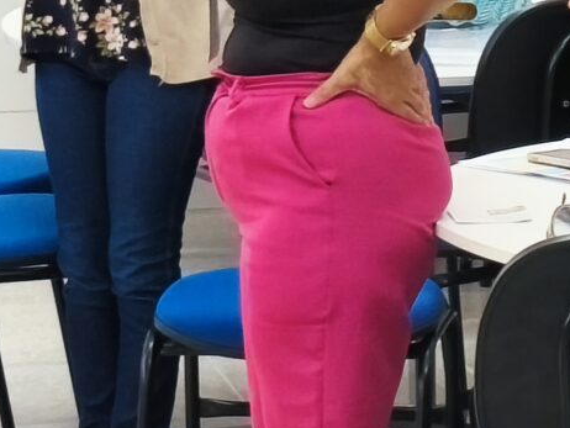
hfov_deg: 9.1
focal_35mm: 216
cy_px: -197
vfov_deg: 6.8
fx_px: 3559
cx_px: 527
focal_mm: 4.94
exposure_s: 1/120
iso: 250
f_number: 1.5
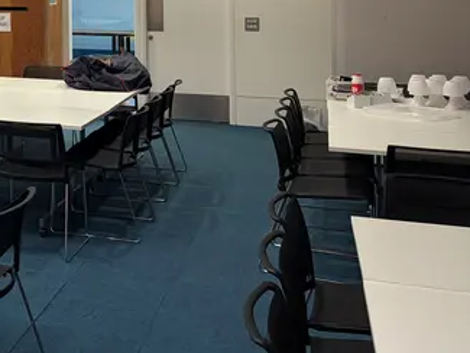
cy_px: -45
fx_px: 869
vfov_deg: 21.6
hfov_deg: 27.0
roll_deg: +0.3
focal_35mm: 64
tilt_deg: +1.7
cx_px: -84
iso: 200
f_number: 1.6
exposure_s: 1/50
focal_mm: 5.96
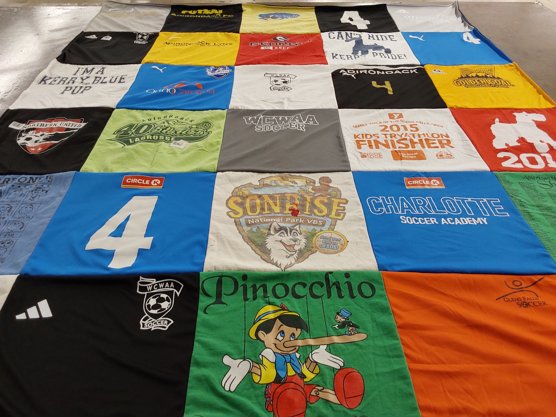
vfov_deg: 49.7
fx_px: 450
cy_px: 208
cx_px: 278
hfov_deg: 63.4
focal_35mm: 28
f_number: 1.9
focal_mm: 2.91
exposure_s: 1/60
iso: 100
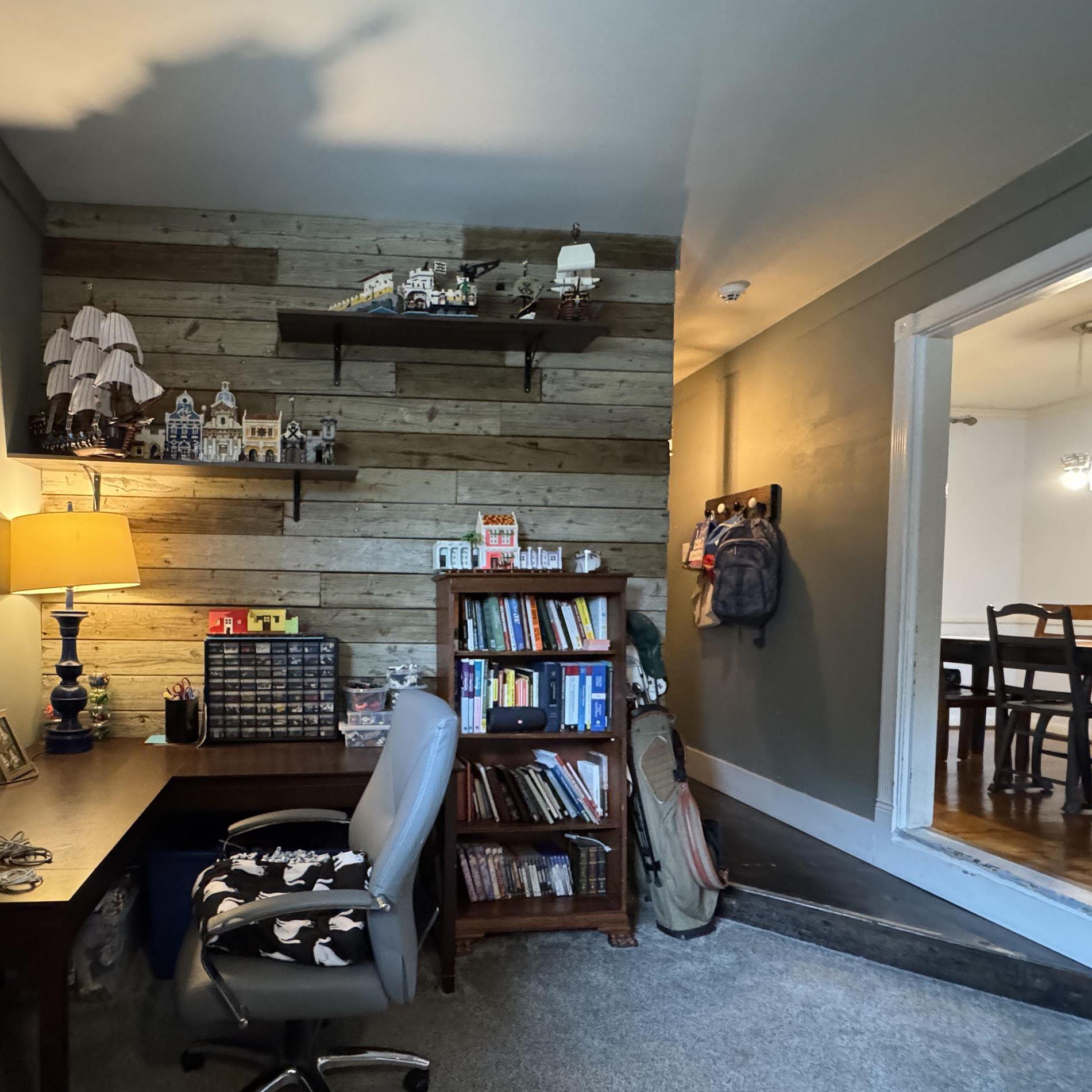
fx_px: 714
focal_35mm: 20
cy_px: 626
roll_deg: -0.7
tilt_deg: -1.9
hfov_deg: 72.9
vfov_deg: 74.4
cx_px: 377
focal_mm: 2.22
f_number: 2.2
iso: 1250
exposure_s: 1/60
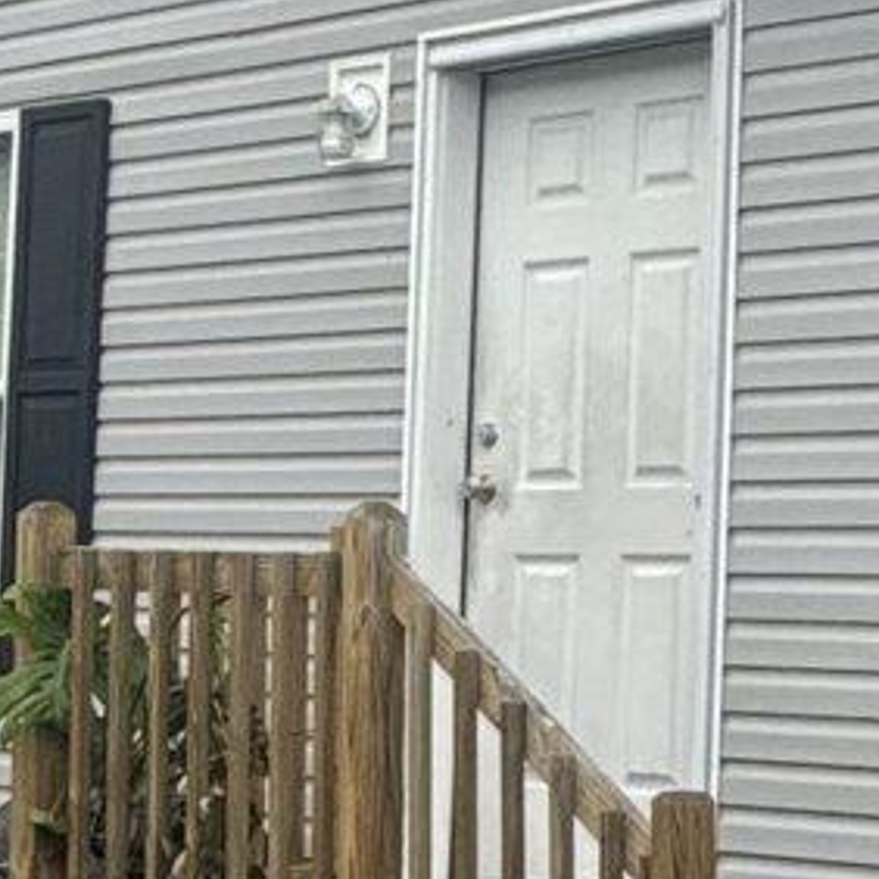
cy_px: 505
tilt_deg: +2.2
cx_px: 807
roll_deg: -2.2
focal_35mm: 101
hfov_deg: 17.0
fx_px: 2902
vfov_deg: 17.2
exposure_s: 1/1848
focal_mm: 2.22
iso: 50
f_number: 2.2
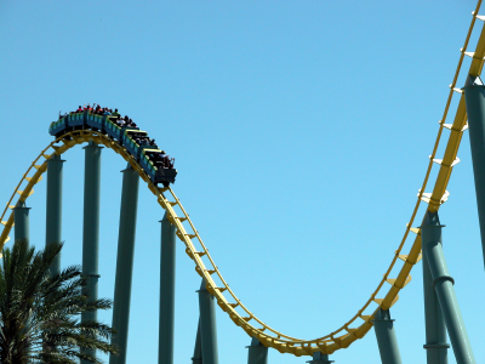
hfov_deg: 12.3
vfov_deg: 9.2
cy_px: 182
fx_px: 2256
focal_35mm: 161
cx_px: 242
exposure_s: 1/616
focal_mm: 41.1
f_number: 6.2
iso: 100
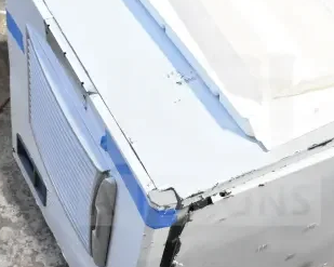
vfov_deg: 23.9
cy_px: 140
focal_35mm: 64
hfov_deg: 29.5
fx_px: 632
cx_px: 199
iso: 6400
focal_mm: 23
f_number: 9
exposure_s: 1/320
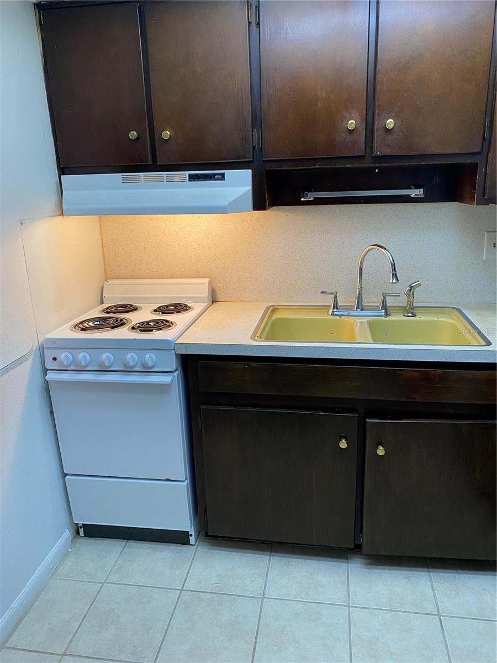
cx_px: 248
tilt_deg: -16.6
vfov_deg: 67.3
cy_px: 332
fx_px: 498
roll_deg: +2.5
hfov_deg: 53.1
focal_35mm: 26
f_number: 1.8
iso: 100
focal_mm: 4.25
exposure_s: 1/60
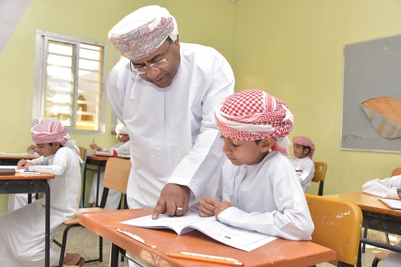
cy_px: 134
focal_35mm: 35
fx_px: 390
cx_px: 200
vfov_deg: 37.8
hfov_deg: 54.4
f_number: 6.3
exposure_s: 1/250
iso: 640
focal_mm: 35
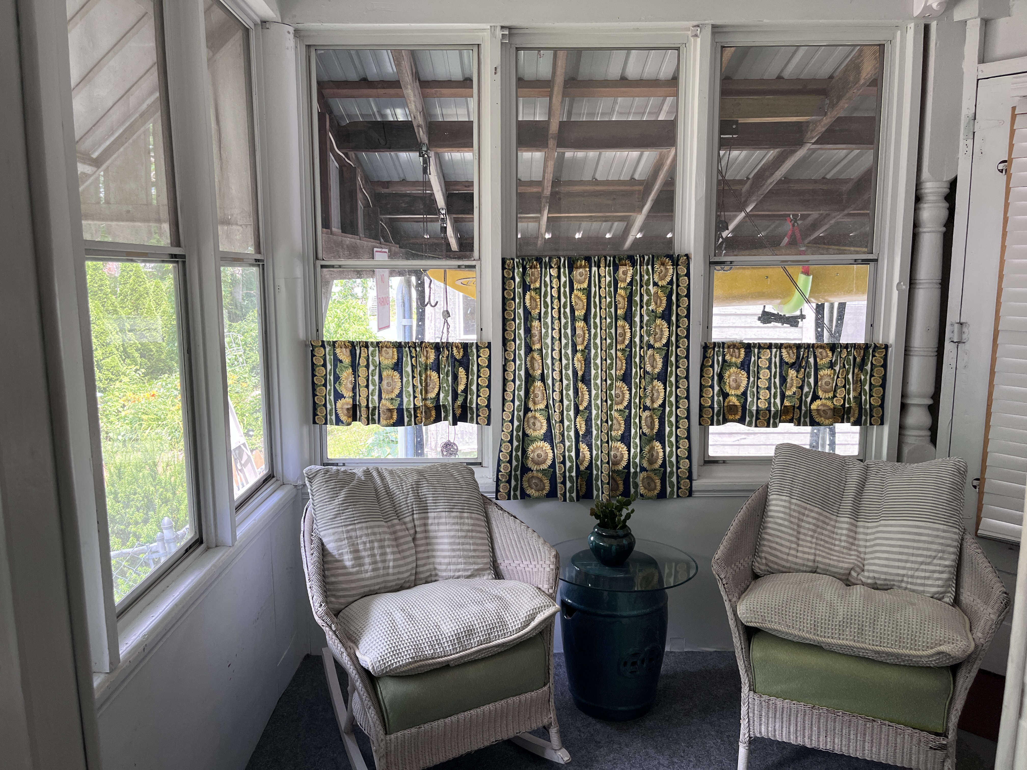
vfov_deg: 53.1
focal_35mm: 26
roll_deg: +0.3
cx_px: 514
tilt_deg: -8.1
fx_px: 771
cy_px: 385
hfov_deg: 67.3
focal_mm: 5.1
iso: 80
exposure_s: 1/121
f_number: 1.6
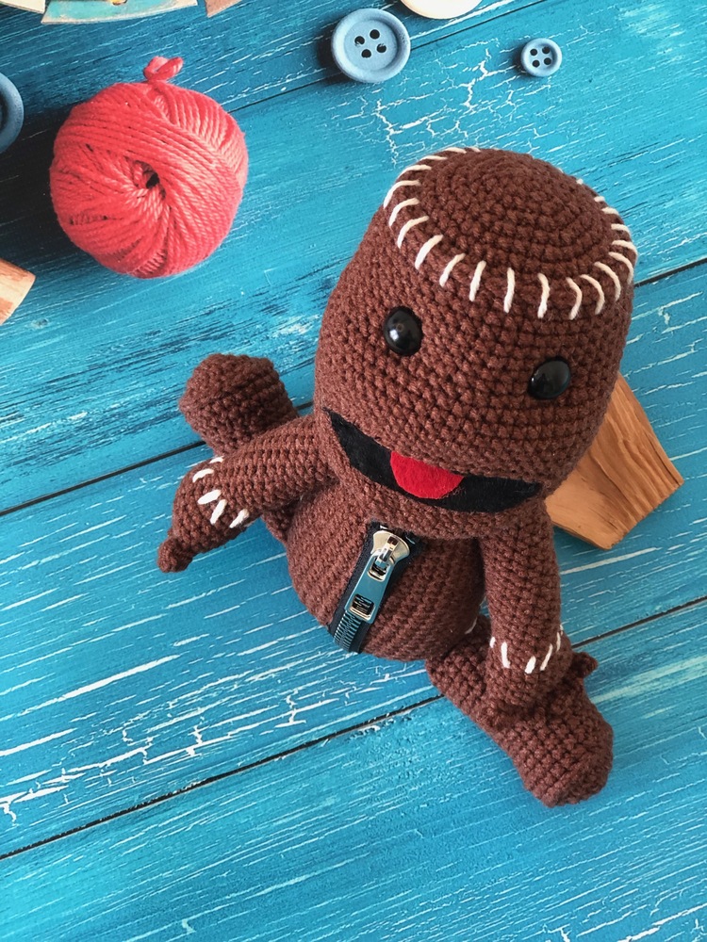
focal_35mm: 57
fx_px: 1552
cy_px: 471
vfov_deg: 33.8
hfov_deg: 25.7
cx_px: 354
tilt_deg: -79.7
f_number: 2.8
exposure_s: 1/30
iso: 50
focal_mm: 6.6
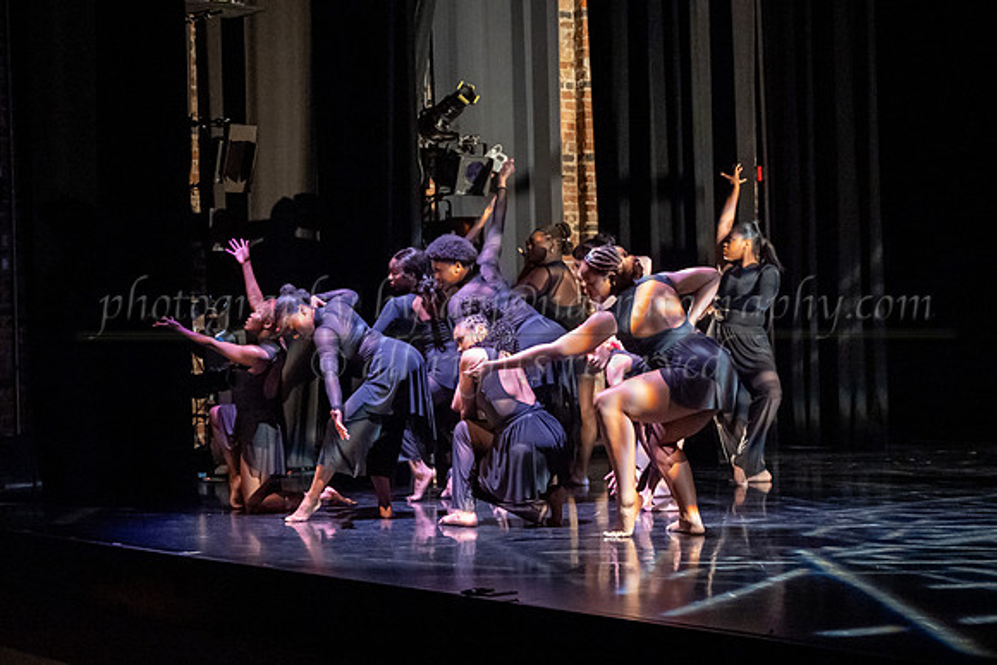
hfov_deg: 31.5
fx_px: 1764
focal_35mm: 64
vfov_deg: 21.4
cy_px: 335
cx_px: 450
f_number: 2.8
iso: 6400
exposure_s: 1/100
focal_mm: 44
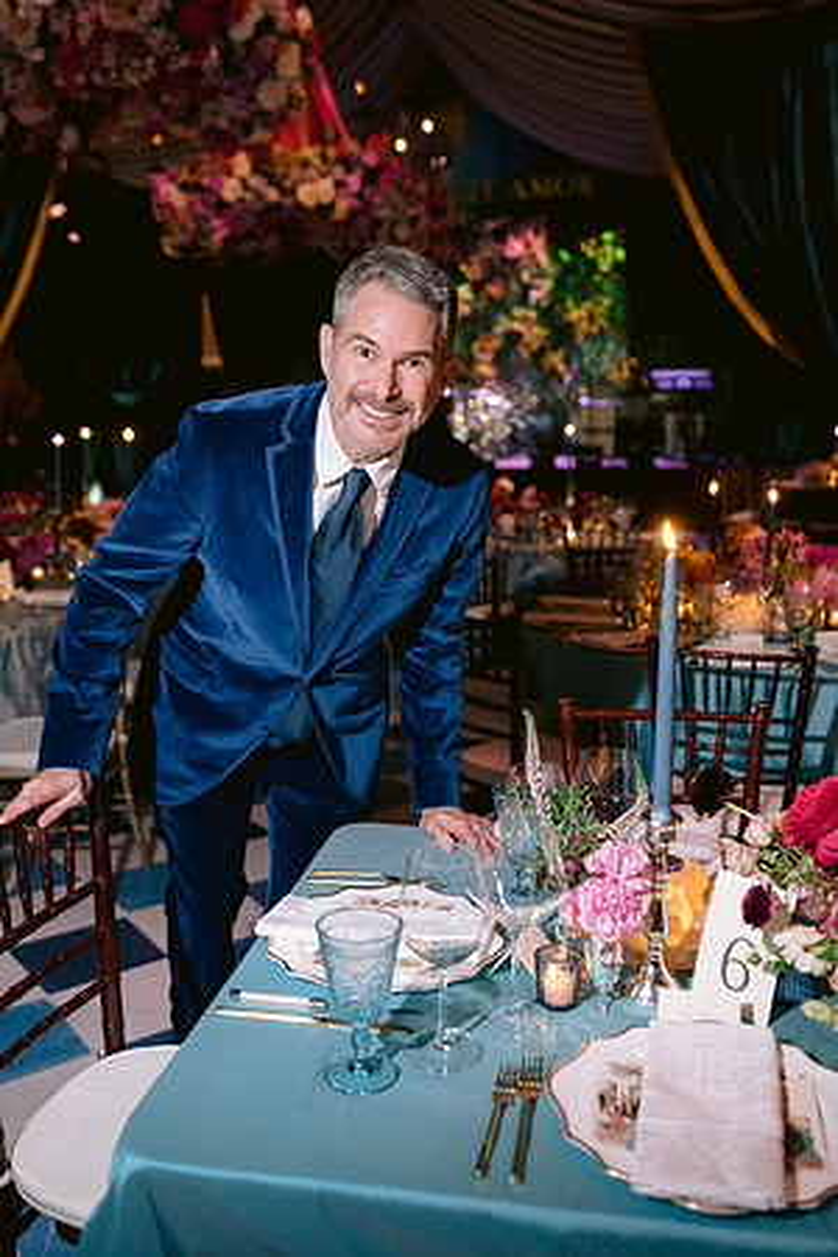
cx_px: 419
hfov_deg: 37.9
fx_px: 1222
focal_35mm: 35
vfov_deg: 54.4
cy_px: 628
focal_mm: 35
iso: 1000
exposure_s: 1/100
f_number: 2.8
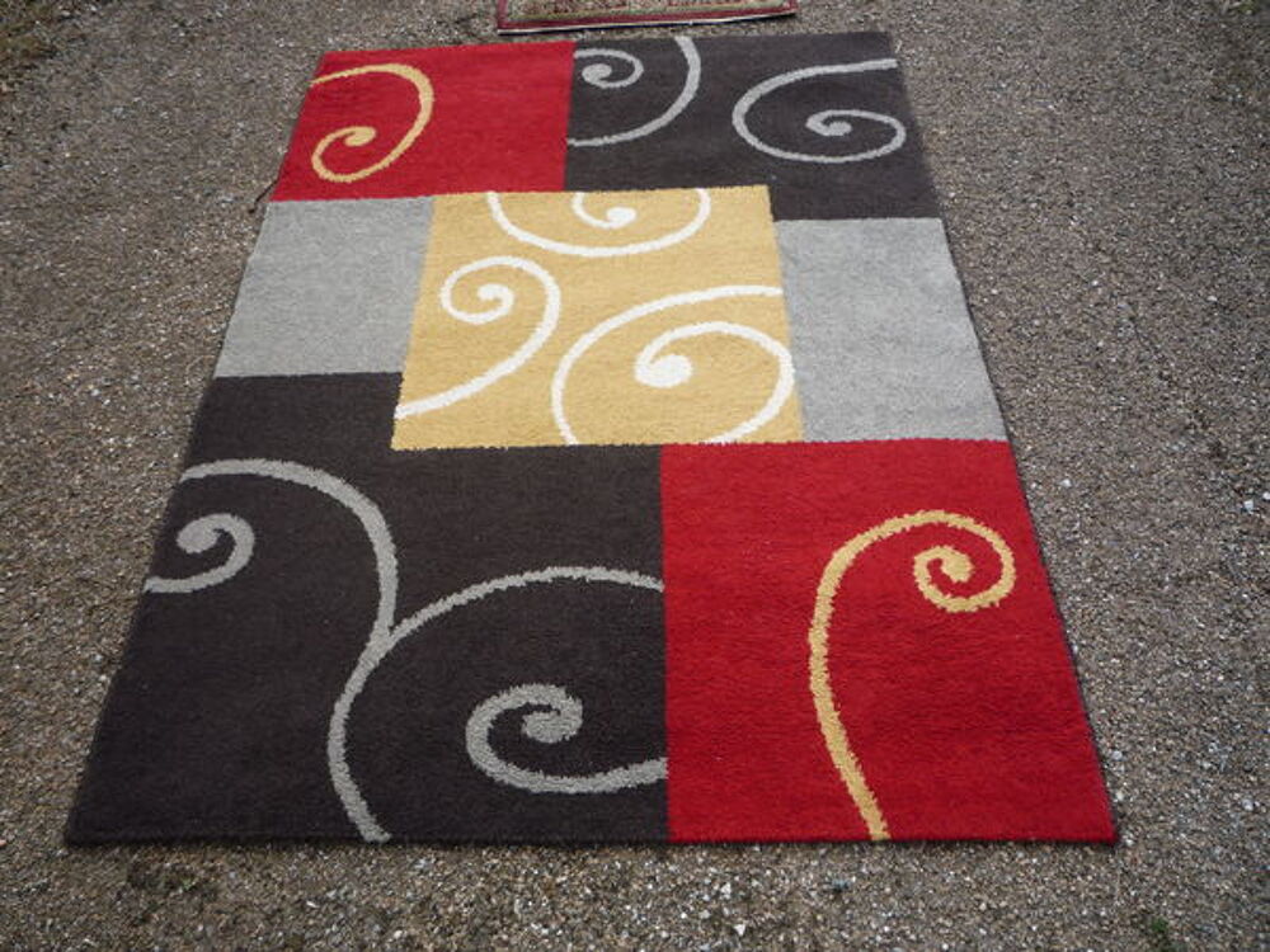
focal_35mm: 30
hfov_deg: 60.0
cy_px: 476
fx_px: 1101
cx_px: 635
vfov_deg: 46.8
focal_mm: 5.2
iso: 100
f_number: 4
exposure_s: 1/100
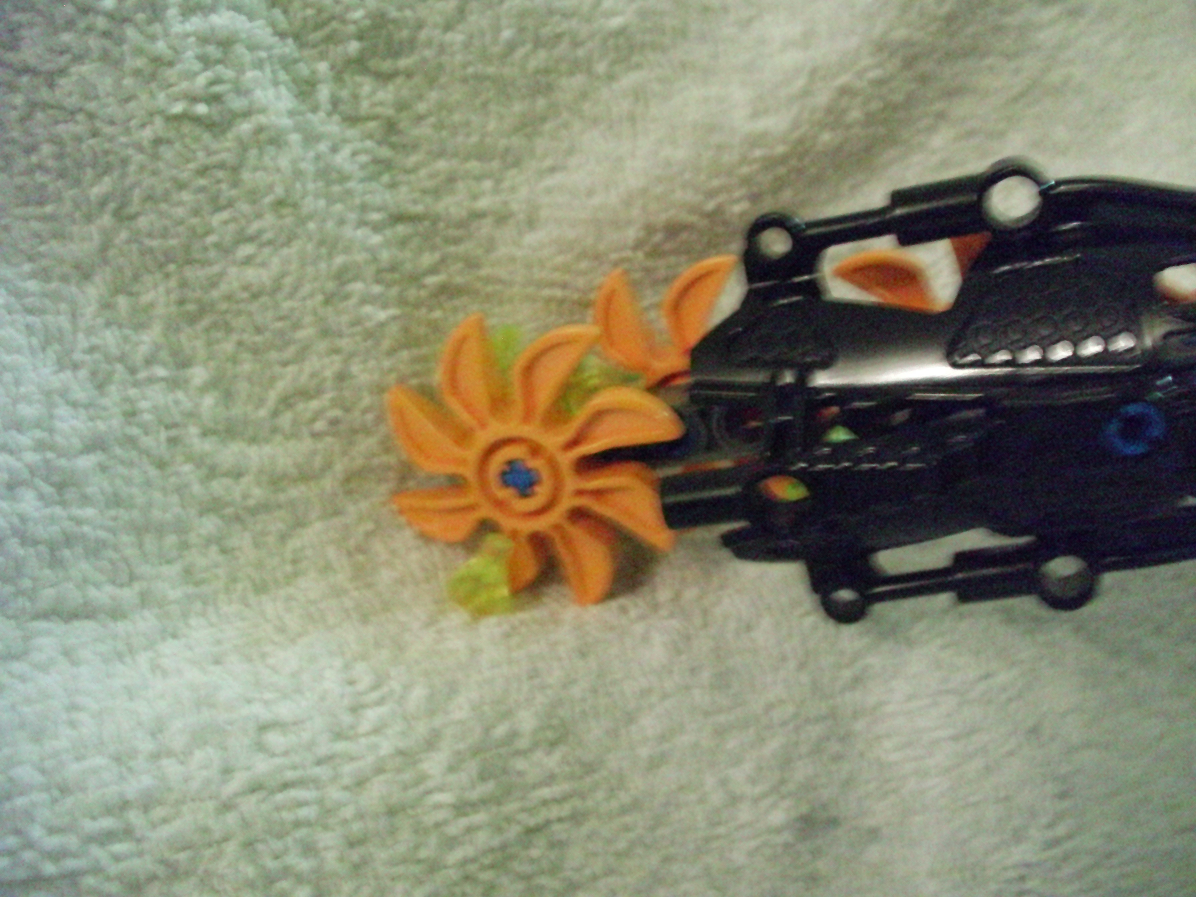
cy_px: 448
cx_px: 598
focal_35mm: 38
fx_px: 1313
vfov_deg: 37.7
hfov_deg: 49.0
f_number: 3.1
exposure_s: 1/12
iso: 1600
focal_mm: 6.3
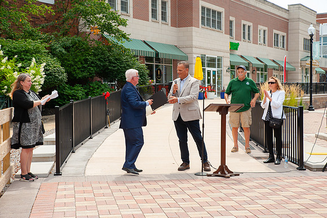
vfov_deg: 24.2
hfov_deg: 35.7
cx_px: 164
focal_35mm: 56
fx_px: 508
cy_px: 109
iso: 400
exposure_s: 1/200
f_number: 14
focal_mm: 56
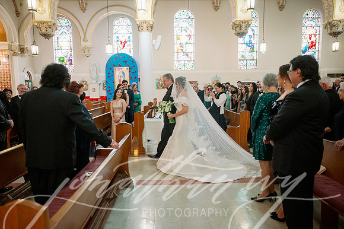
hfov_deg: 73.8
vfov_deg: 53.1
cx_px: 172
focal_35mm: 24
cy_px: 114
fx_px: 229
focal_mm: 24
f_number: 2.8
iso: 4000
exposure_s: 1/200
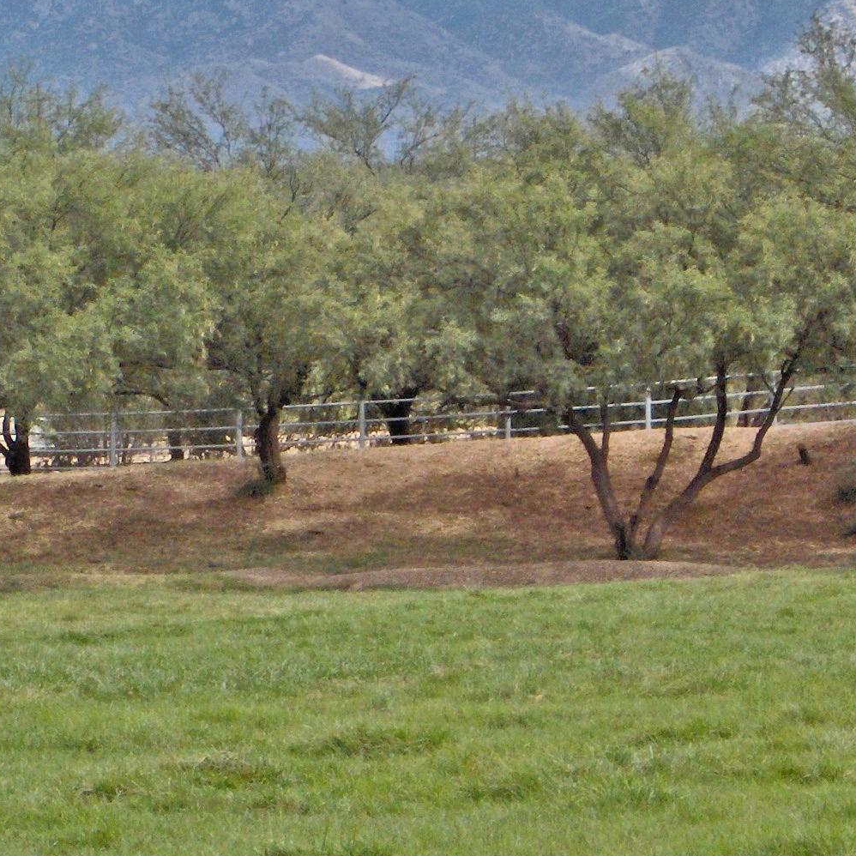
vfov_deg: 6.5
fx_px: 7526
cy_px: 359
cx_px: 6
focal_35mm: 269
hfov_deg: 6.5
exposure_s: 1/526
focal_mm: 24
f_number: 4.9
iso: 100
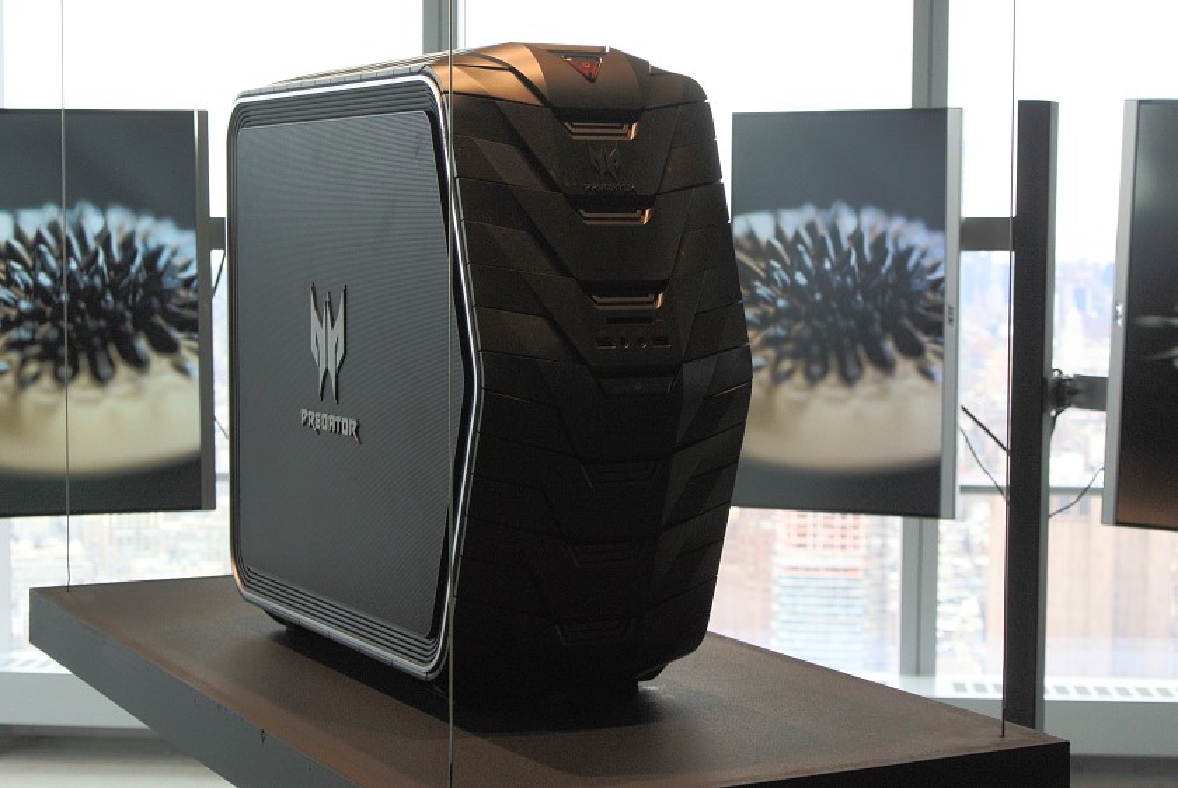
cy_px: 394
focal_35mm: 69
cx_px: 589
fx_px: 2260
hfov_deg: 29.2
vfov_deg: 19.8
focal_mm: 25.9
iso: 400
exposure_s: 1/100
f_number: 5.3
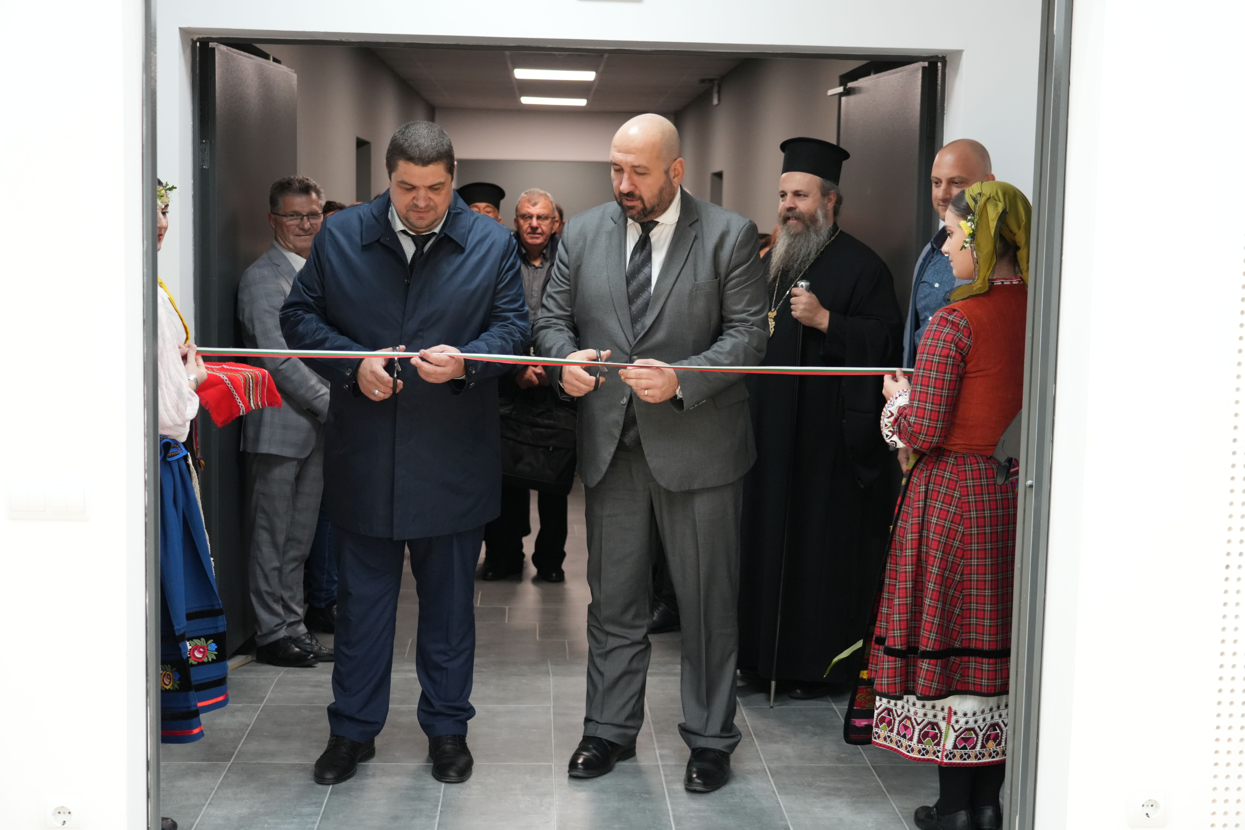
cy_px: 415
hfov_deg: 40.3
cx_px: 622
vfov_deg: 27.5
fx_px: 1694
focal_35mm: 49
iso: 3200
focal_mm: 49
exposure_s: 1/250
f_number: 4
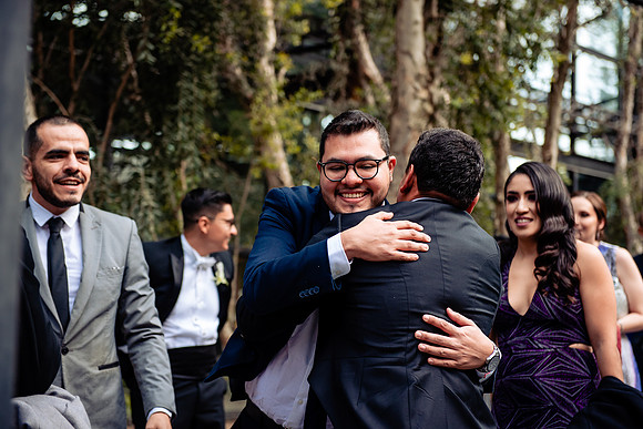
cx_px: 322
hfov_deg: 28.8
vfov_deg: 19.5
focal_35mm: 70
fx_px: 1251
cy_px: 214
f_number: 3.5
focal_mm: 70
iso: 500
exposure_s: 1/125
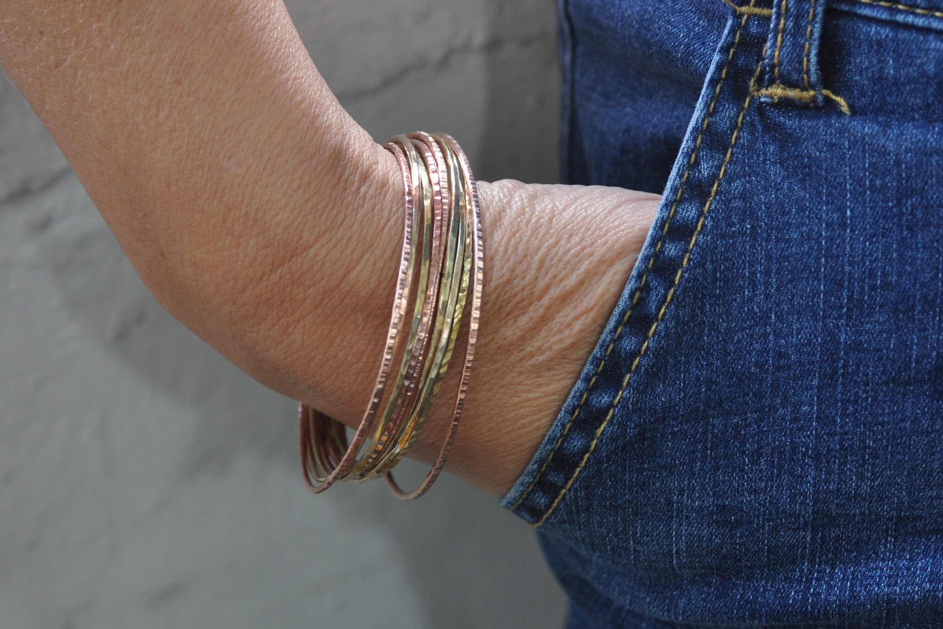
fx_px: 2488
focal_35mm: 95
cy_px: 313
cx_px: 497
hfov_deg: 21.5
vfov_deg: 14.4
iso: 400
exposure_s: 1/60
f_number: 5.6
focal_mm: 52
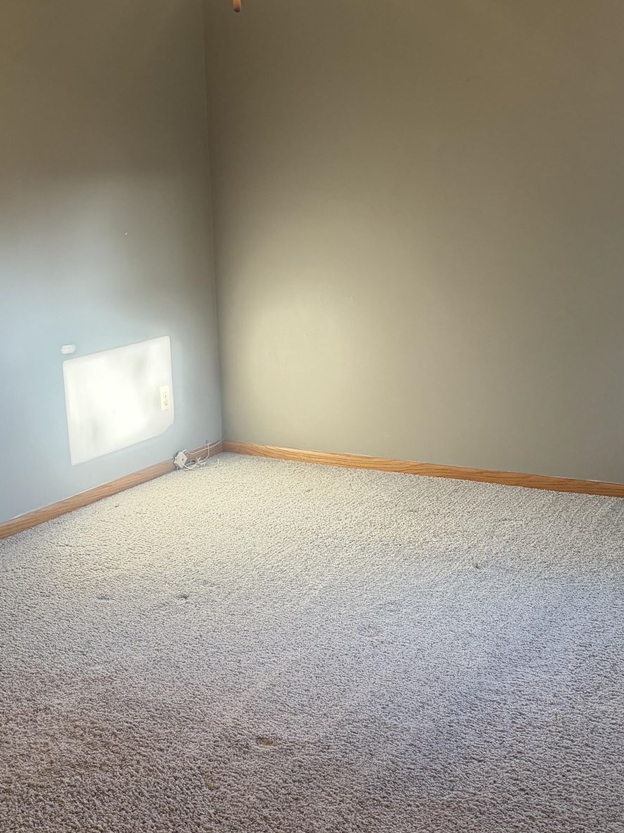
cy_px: 516
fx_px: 1130
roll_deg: +1.0
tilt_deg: -17.9
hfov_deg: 30.8
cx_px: 276
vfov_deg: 40.2
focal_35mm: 47
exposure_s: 1/120
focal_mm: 6.76
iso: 250
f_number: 1.78
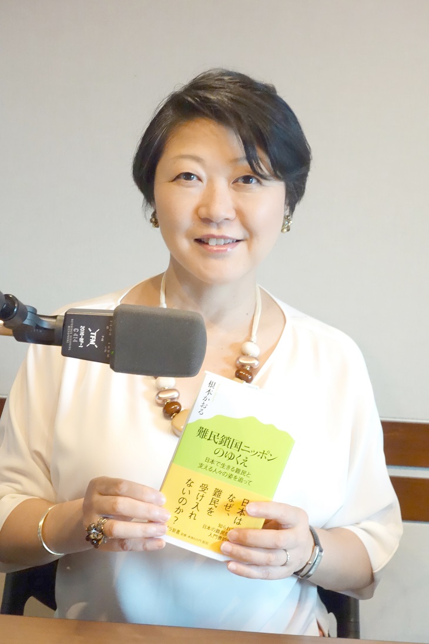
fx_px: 1072
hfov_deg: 22.6
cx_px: 214
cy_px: 322
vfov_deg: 33.4
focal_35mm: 60
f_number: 7.1
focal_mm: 22.25
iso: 3200
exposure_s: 1/20
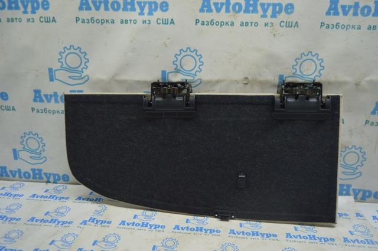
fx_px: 315
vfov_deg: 43.5
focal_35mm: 30
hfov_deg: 62.0
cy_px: 126
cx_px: 189
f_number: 3.5
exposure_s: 1/50
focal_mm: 20
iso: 400
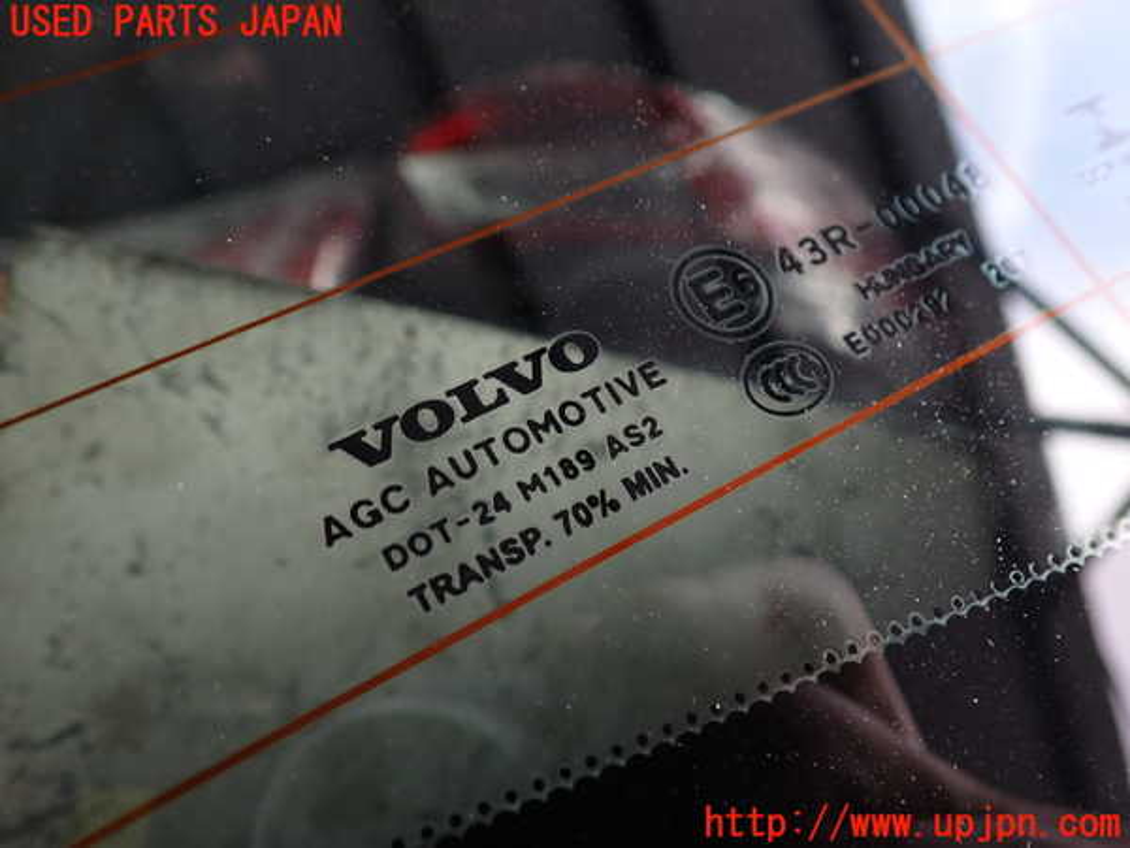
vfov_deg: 46.8
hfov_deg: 60.0
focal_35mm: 30
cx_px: 565
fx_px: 979
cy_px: 424
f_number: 2.3
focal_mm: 5.4
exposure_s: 1/60
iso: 200
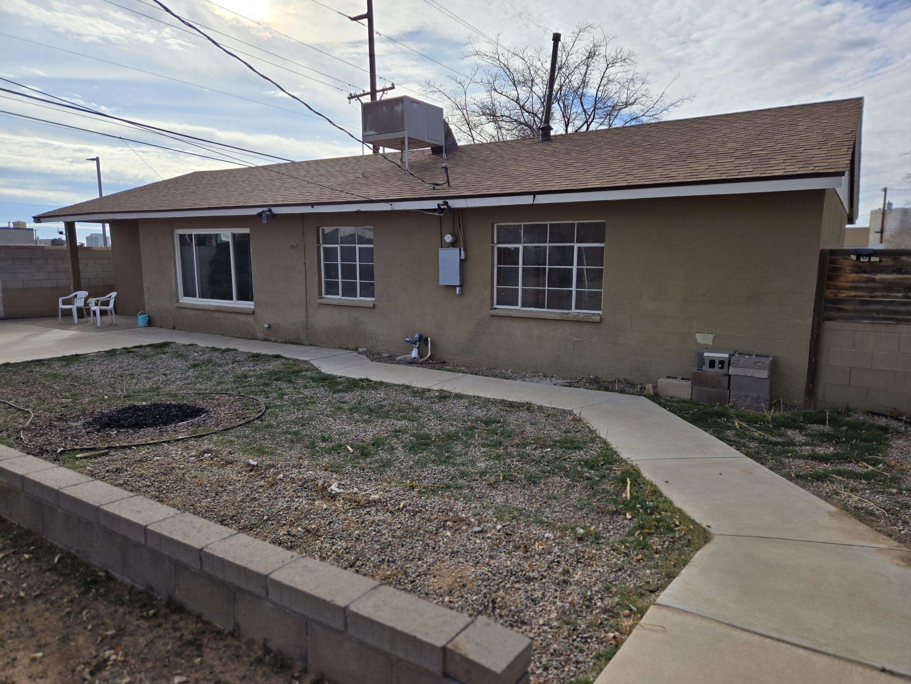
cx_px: 456
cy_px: 342
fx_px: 605
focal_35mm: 23
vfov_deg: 58.9
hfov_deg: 73.9
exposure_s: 1/3861
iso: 25
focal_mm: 5.4
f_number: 1.8
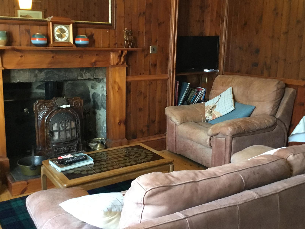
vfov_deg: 38.6
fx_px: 326
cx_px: 145
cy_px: 100
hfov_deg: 50.1
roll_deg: -0.6
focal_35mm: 37
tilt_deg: -8.1
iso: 250
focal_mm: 3.3
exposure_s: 1/33
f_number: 2.4
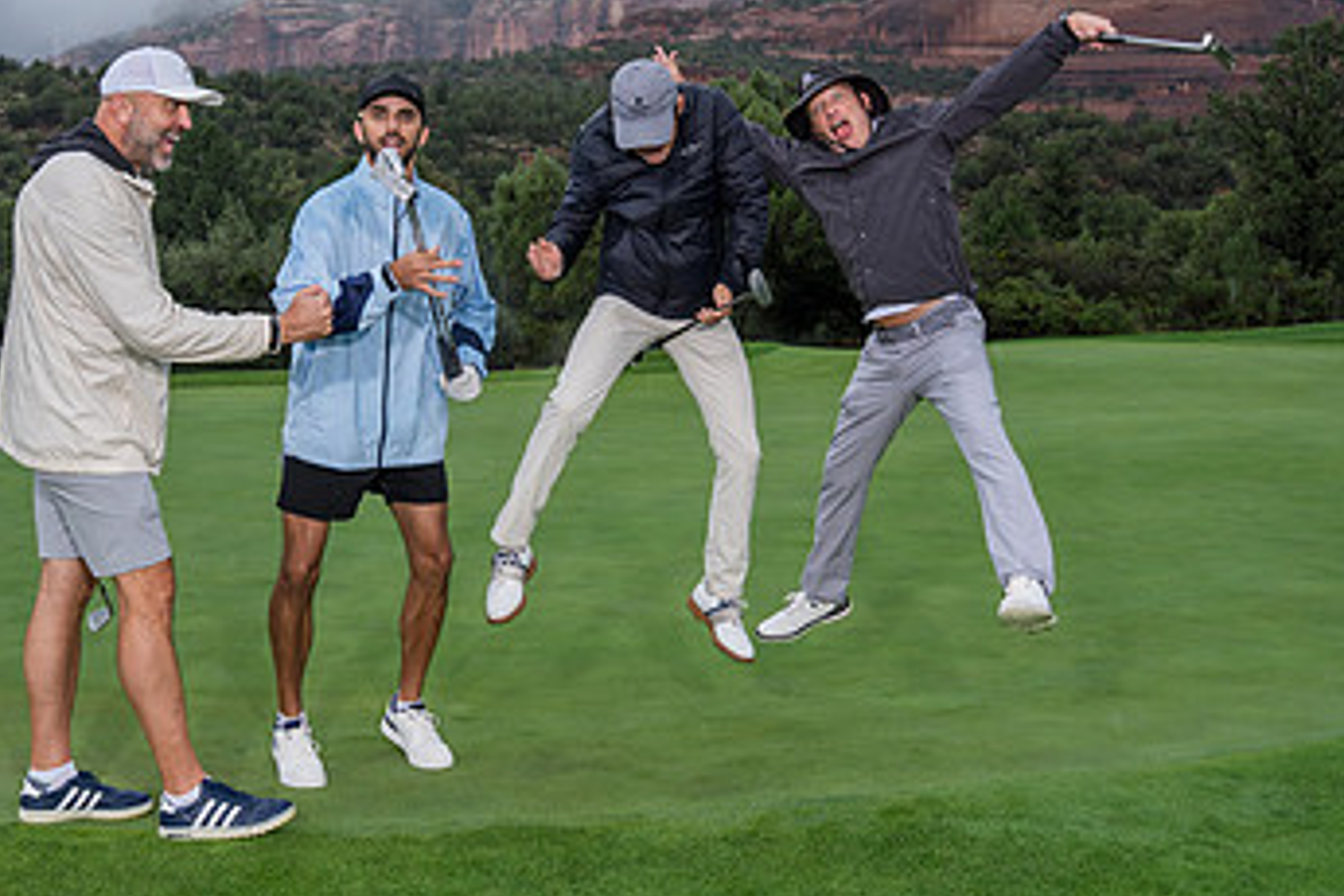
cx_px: 564
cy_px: 372
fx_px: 1531
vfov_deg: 32.6
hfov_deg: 47.2
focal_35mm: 41
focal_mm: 24
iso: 320
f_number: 5
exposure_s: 1/400
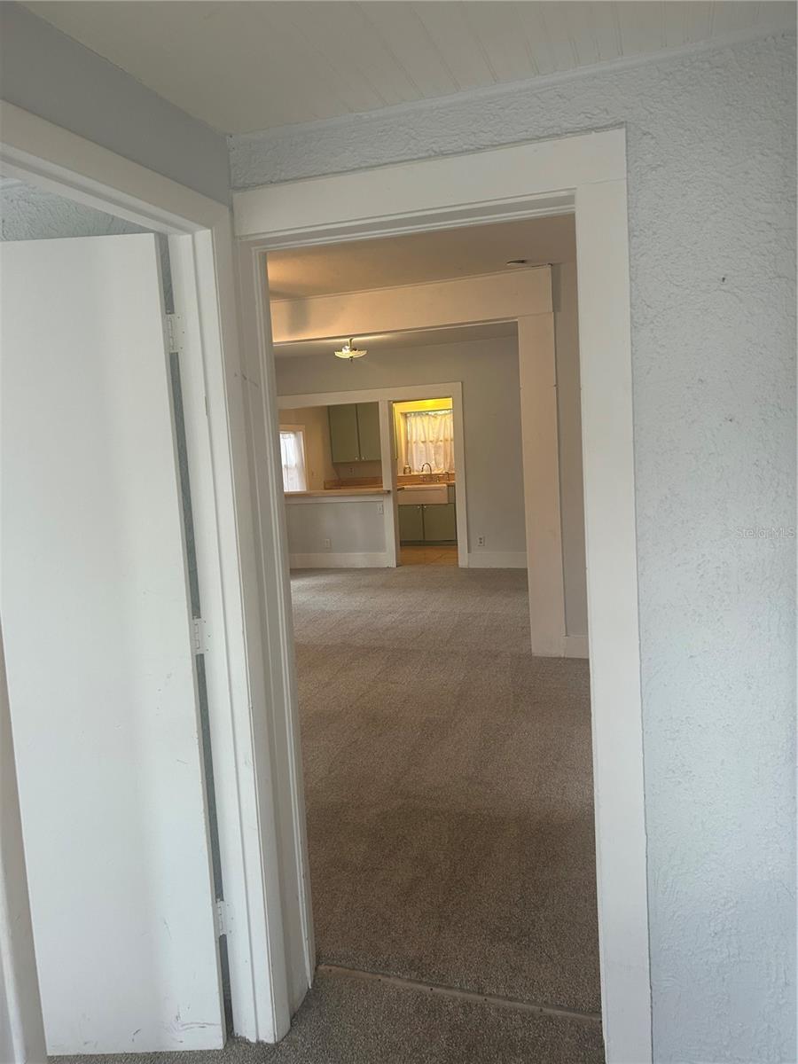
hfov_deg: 53.1
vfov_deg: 67.3
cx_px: 399
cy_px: 532
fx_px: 799
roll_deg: +2.3
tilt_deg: -7.4
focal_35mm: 26
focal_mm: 5.7
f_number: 1.5
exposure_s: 1/83
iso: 125
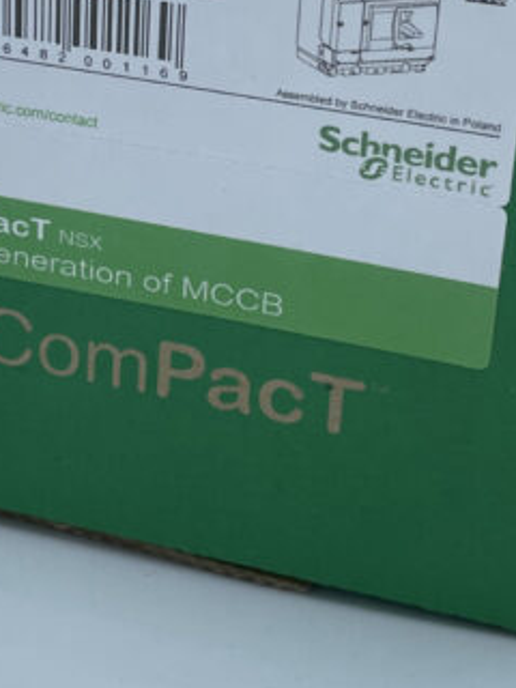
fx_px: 1292
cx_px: 234
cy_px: 92
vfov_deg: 28.8
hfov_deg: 22.6
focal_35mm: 65
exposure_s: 1/1887
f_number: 1.6
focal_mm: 4.2
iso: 50
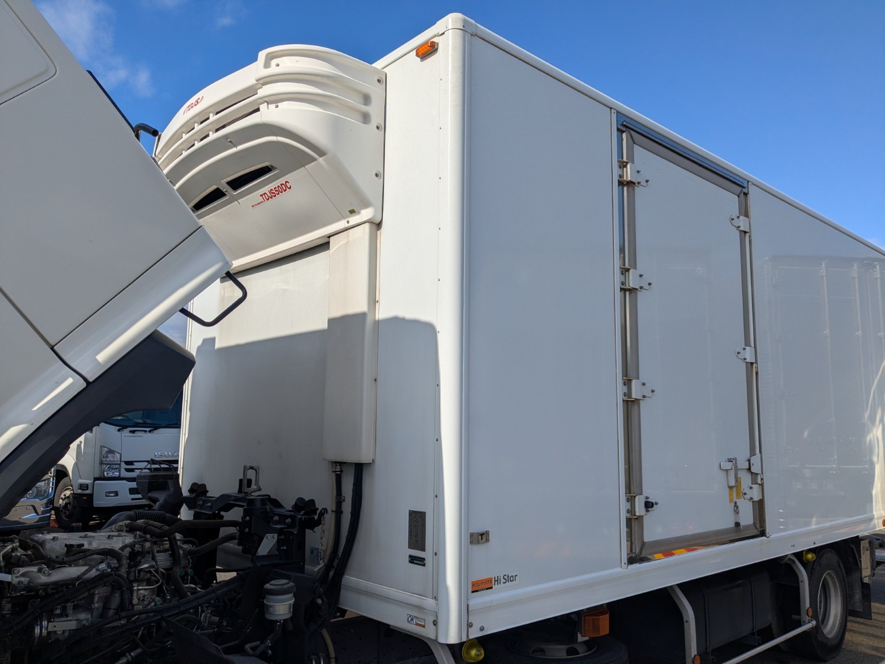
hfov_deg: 65.3
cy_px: 332
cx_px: 442
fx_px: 690
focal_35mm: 27
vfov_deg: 51.4
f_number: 1.73
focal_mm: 4.38
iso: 72
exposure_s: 1/7812
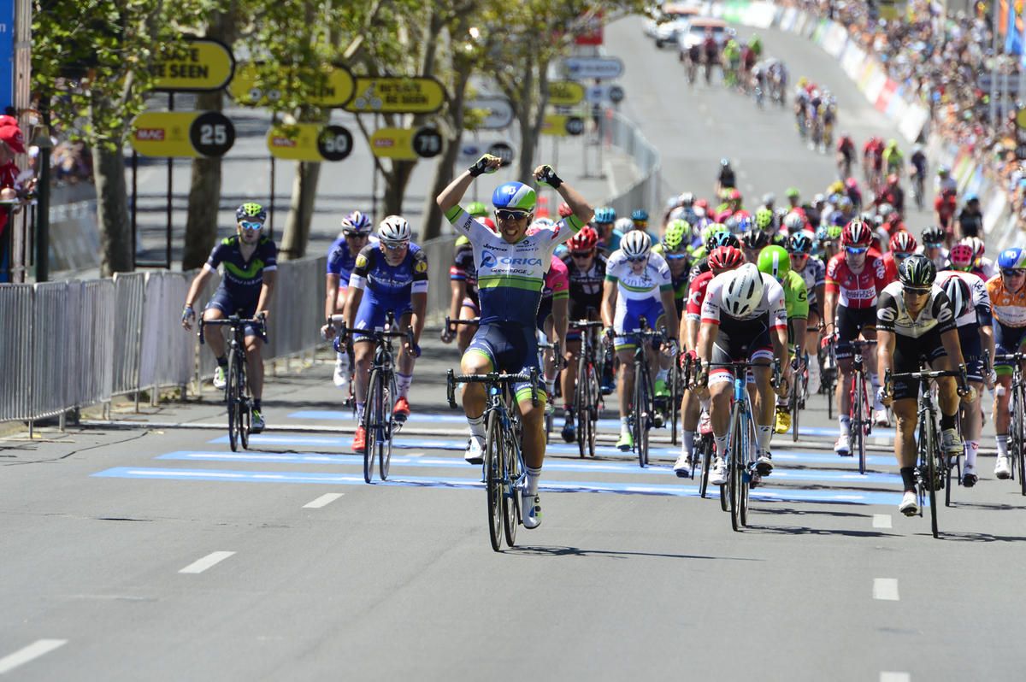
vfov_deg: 3.4
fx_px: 11390
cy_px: 341
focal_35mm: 400
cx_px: 513
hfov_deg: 5.2
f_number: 9
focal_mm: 400
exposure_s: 1/1000
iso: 800
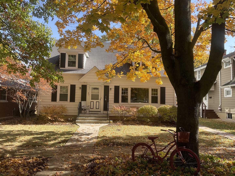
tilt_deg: +4.3
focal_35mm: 29
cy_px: 88
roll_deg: -1.7
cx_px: 118
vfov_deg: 48.2
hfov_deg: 61.7
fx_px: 197
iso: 16
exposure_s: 1/412
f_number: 1.8
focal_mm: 3
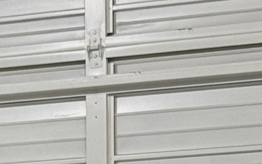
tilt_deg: +0.7
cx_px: -333
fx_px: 2420
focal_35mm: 339
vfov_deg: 3.8
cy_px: 411
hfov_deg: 6.0
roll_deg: +0.5
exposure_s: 1/60
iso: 100
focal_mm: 6.76
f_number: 1.78
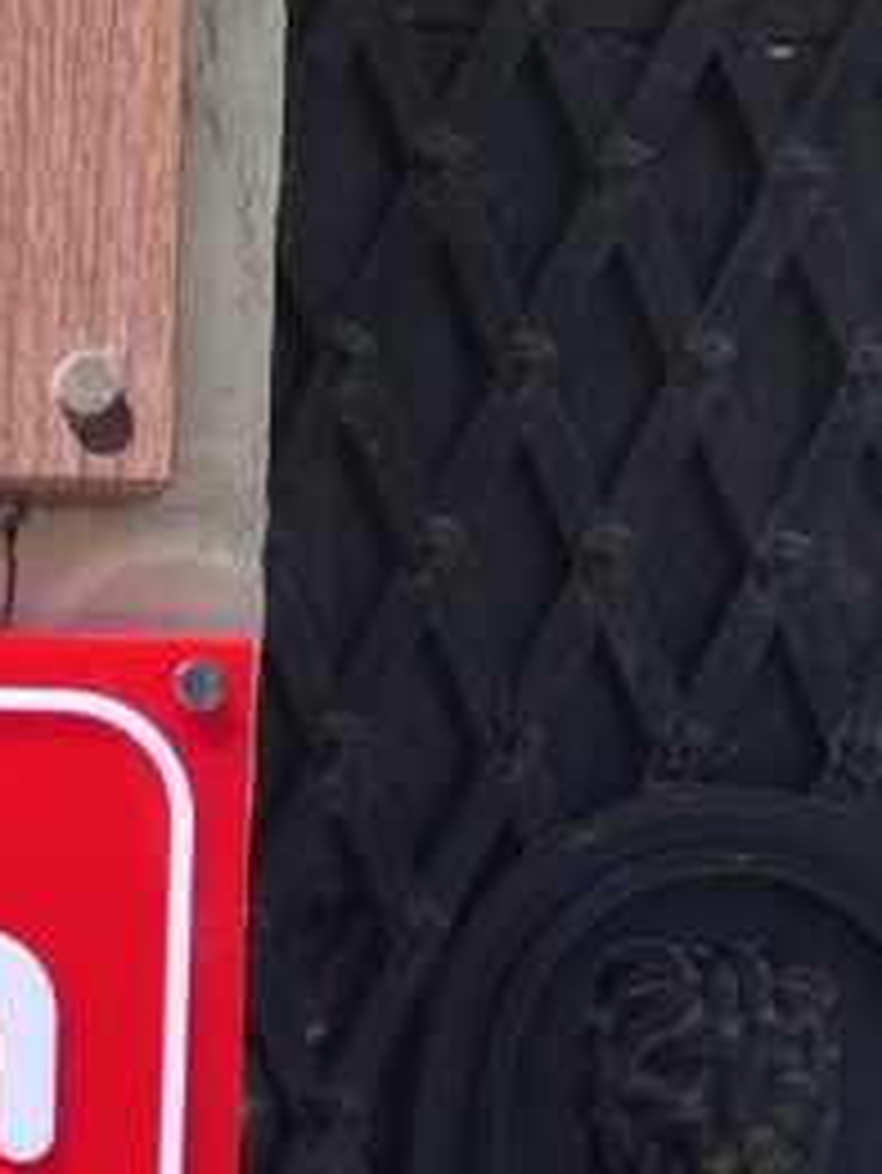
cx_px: -522
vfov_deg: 18.5
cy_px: 1322
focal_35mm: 102
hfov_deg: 13.5
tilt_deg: -3.8
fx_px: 3462
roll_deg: +0.1
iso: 50
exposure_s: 1/2024
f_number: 1.6
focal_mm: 5.1
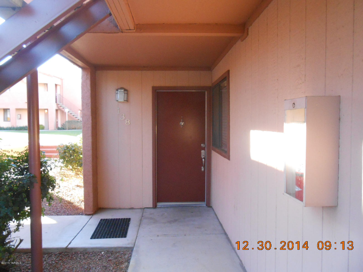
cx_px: 182
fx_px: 273
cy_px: 136
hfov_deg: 67.3
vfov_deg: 53.1
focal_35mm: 26
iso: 500
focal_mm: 4.6
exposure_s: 1/125
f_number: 3.5
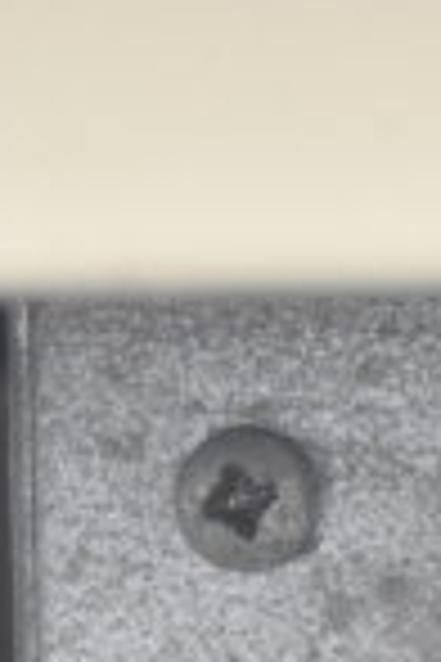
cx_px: 234
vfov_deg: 3.9
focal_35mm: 512
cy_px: 1745
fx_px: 9409
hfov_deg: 2.7
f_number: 5.6
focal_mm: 55
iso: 1250
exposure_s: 1/100
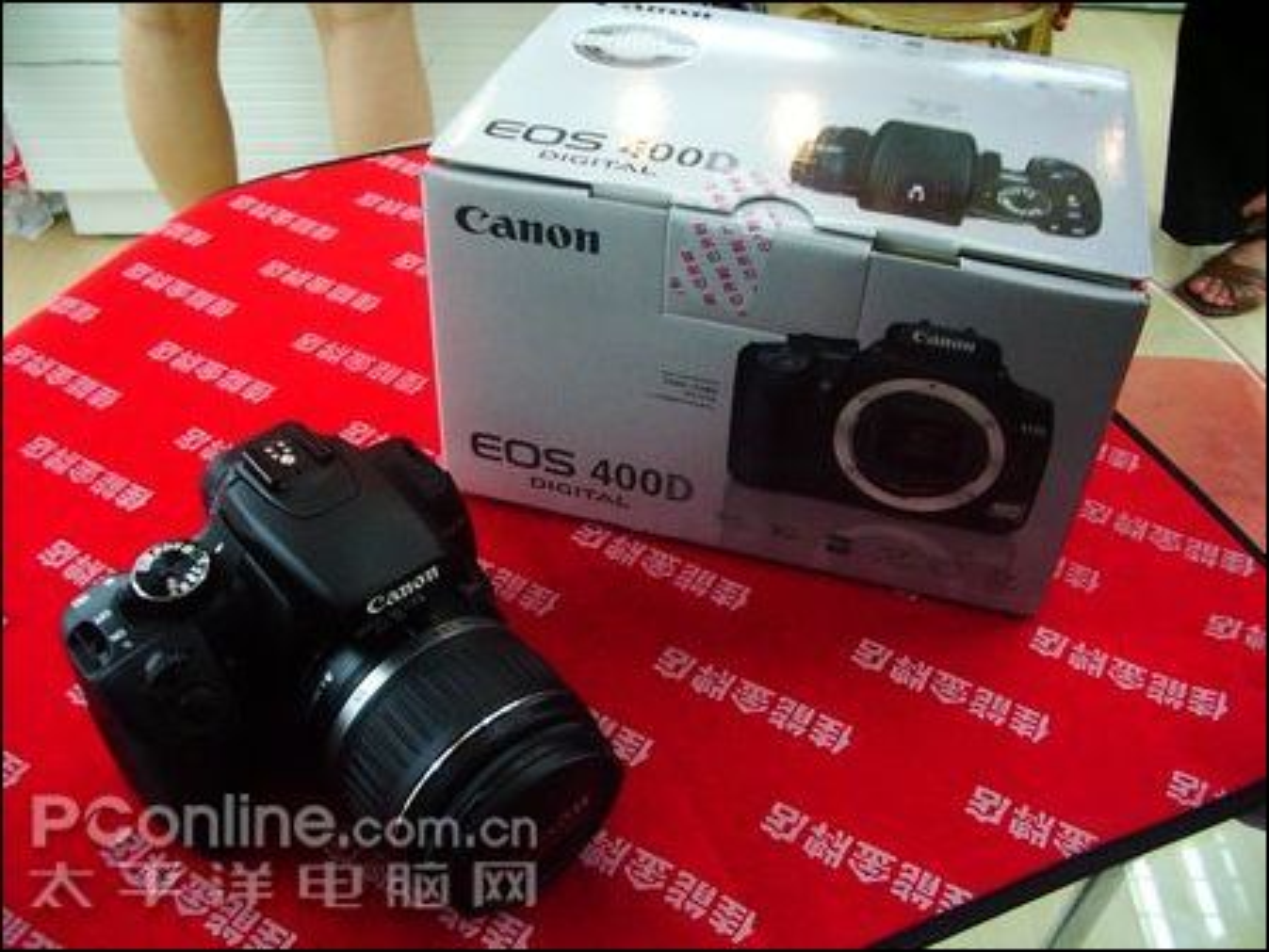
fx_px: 1283
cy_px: 476
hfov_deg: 52.6
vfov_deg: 40.7
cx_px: 634
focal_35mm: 35
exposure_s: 1/80
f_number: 2.6
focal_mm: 5.8
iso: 400
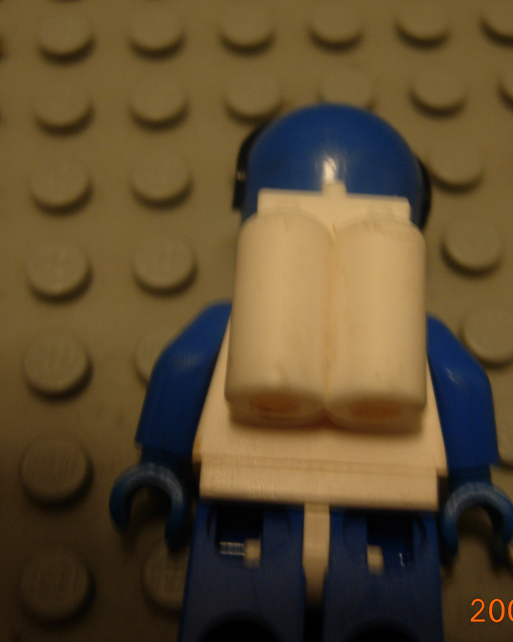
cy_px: 319
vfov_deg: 34.7
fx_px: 1025
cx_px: 319
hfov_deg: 28.0
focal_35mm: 54
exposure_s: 1/4
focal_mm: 7.5
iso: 86
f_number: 2.7
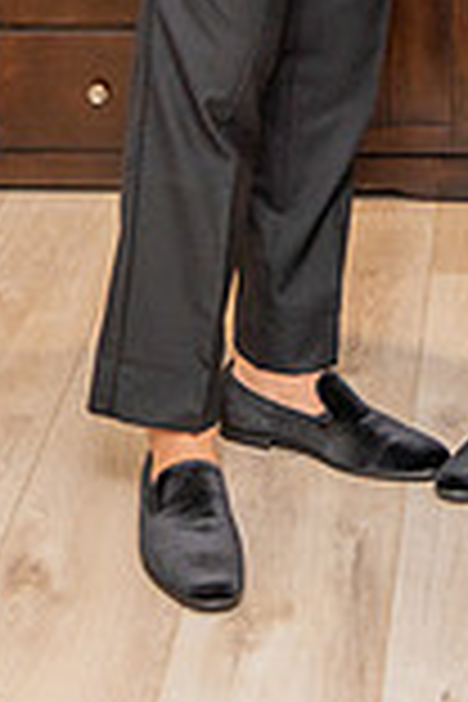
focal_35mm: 128
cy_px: -302
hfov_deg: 10.7
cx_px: 346
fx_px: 2496
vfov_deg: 15.0
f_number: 4
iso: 640
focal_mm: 29
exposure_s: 1/160
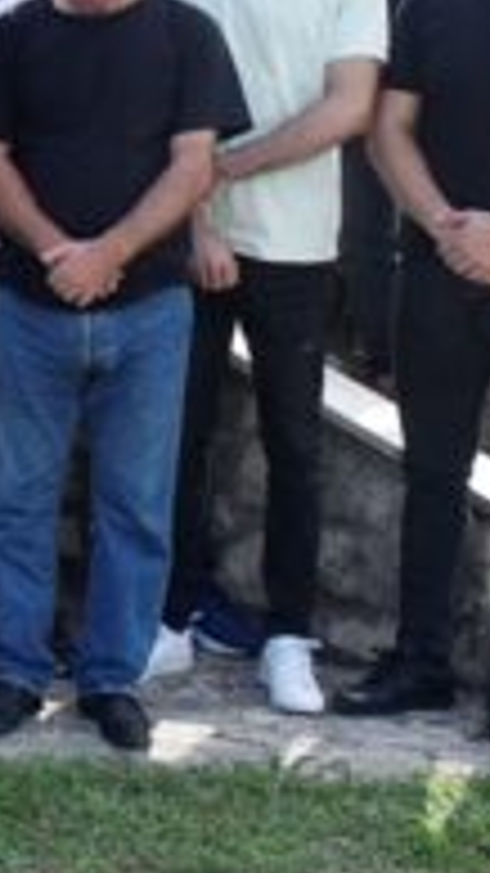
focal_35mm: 110
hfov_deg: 9.6
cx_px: -722
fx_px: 2543
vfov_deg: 19.3
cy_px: 218
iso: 160
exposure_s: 1/250
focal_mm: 20
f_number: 8
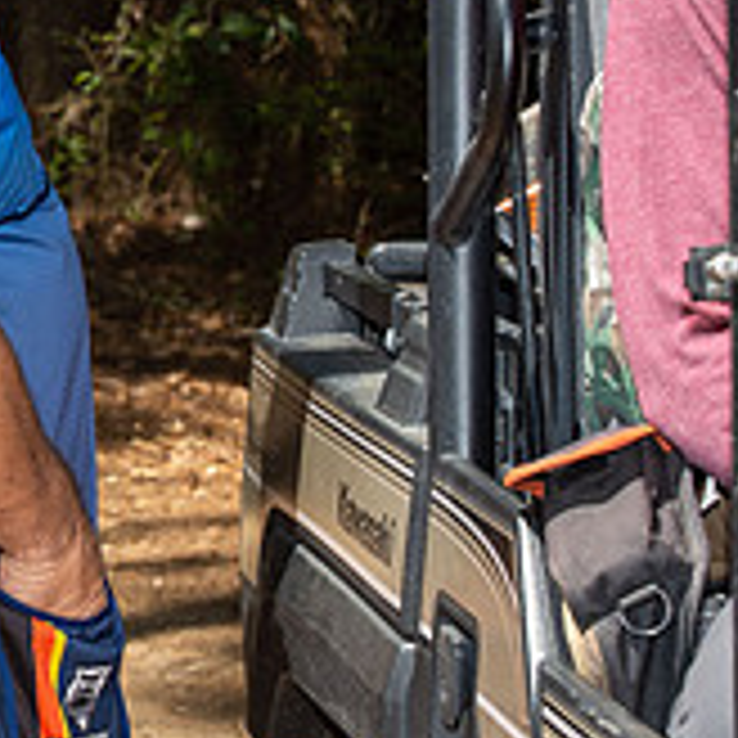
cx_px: -36
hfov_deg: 7.4
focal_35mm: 235
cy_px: 225
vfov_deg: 7.4
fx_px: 5668
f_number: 10
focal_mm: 78
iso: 250
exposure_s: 1/250
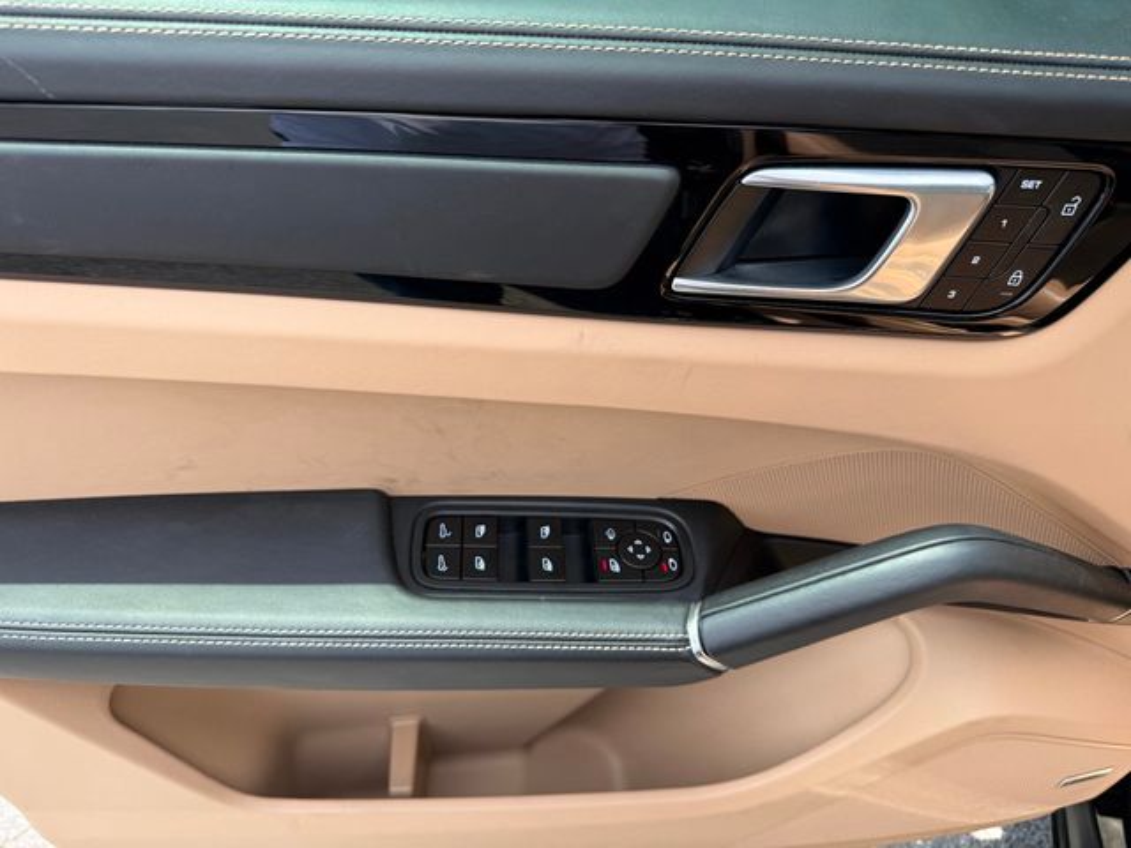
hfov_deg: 71.6
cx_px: 566
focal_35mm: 24
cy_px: 424
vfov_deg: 56.8
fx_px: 784
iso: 80
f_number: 1.78
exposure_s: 1/612
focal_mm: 6.76
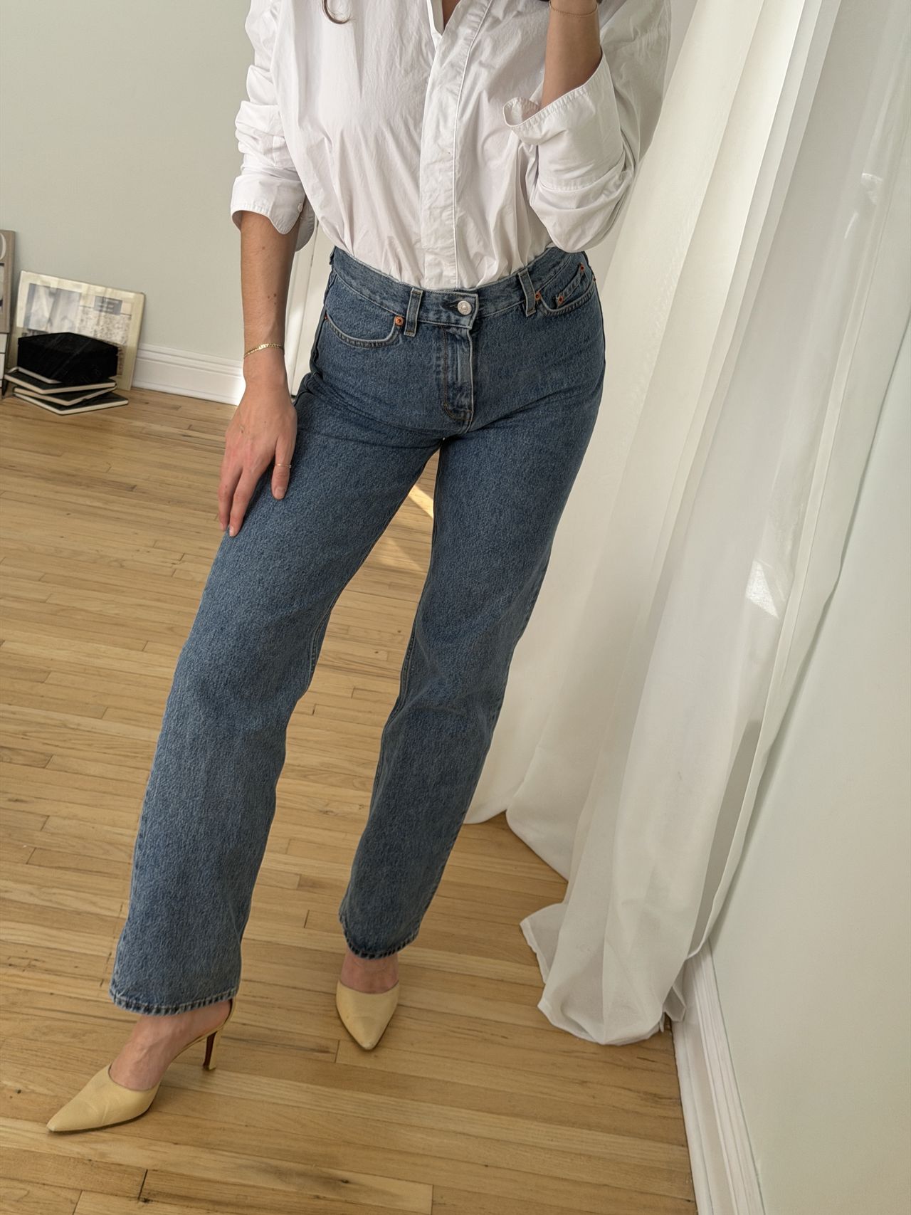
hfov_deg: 30.3
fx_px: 1685
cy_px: 608
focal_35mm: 48
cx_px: 456
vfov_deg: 39.7
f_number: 1.78
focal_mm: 6.76
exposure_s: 1/641
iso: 64
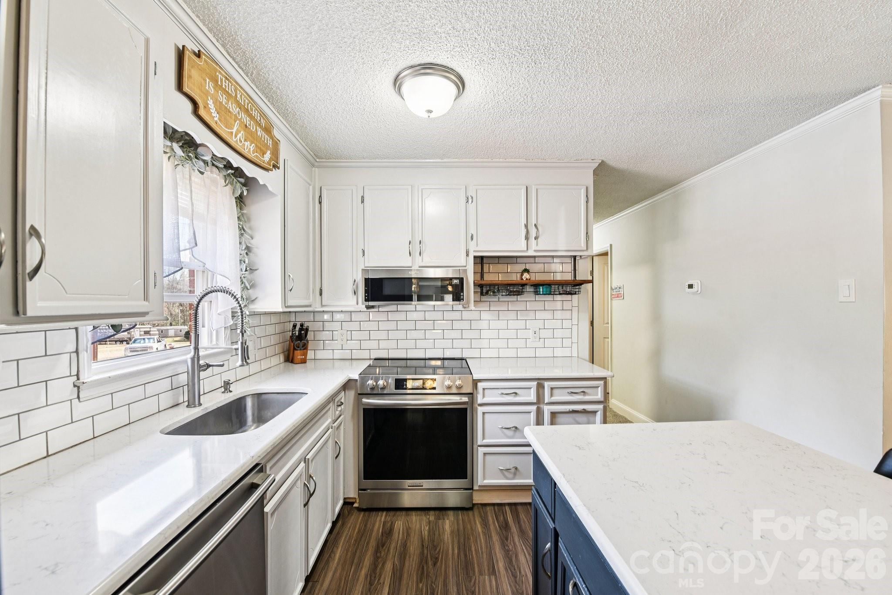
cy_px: 298
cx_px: 446
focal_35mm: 14
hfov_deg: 104.3
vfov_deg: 81.2
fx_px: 347
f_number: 8
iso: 200
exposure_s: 1/5
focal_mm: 14
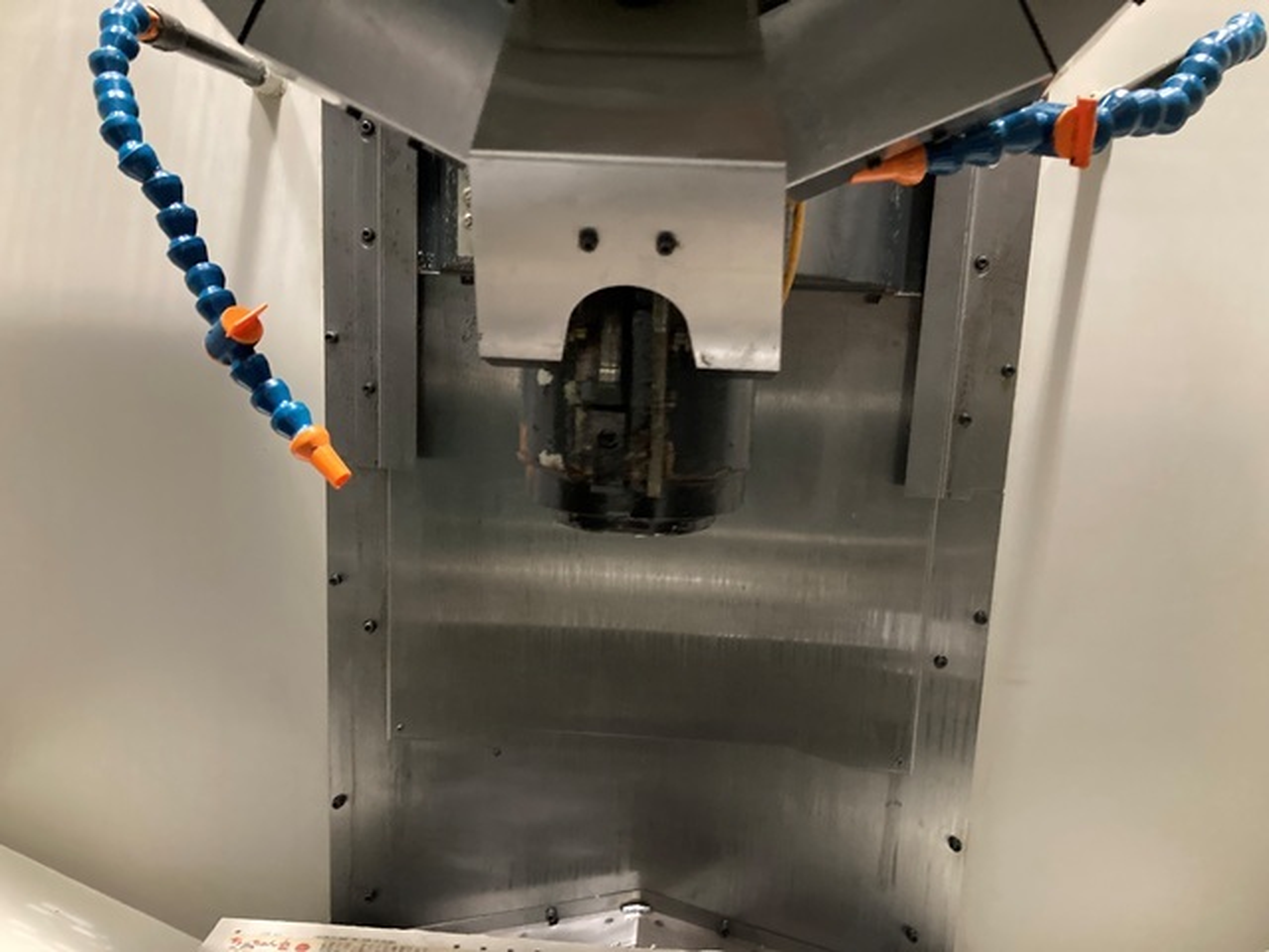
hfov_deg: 63.4
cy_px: 476
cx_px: 634
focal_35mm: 28
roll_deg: -3.9
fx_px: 1026
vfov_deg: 49.7
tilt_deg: -11.3
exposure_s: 1/30
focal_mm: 3.99
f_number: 1.8
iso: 500
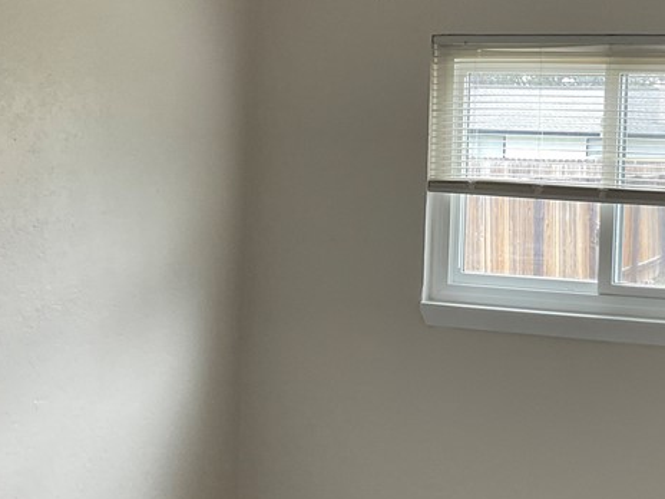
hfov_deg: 29.8
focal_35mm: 64
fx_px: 1229
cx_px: 487
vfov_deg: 22.9
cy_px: 219
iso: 50
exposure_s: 1/120
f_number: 1.8
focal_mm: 3
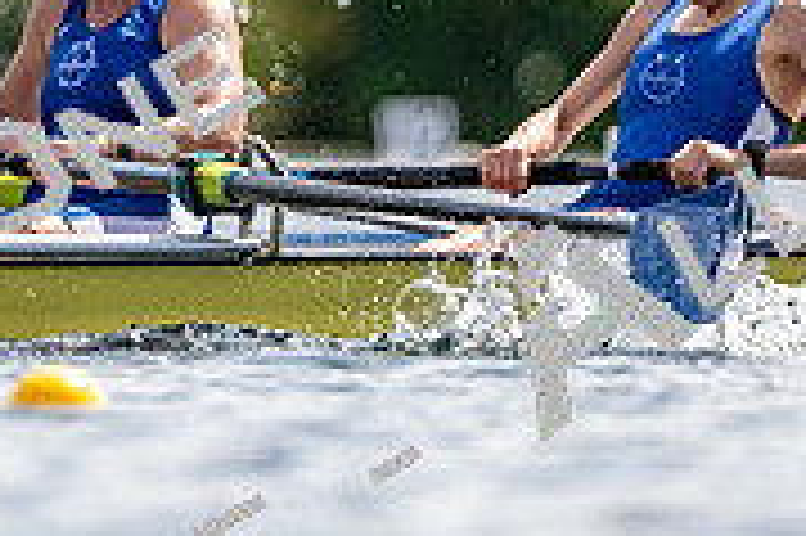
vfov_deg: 0.7
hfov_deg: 1.1
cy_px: 11
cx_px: 131
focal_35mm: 1947
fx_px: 43550
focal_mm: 600
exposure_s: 1/4000
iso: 500
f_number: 4
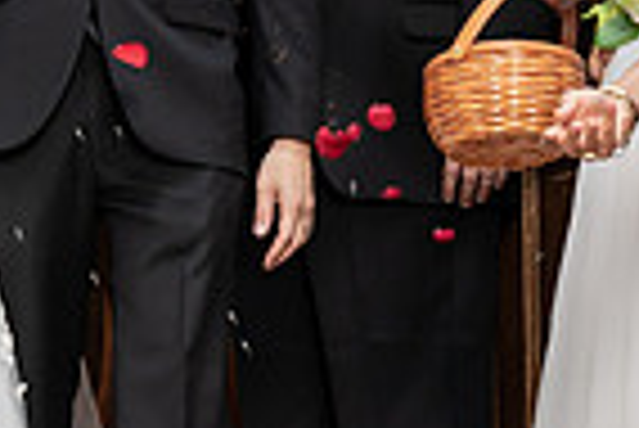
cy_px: 37
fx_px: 5419
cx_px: -221
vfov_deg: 4.5
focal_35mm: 305
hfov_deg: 6.7
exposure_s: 1/250
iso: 800
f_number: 4
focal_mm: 67
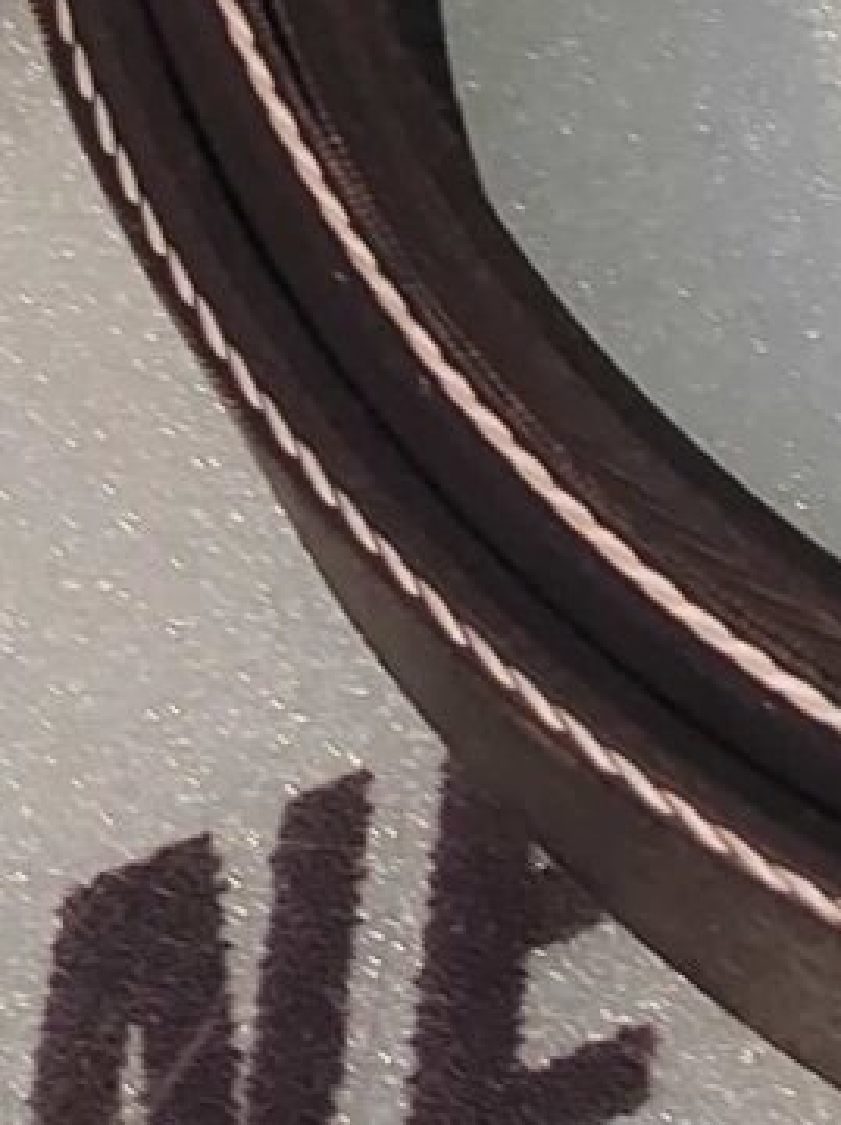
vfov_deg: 15.5
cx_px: 2470
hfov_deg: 9.6
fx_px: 3929
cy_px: -316
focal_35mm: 121
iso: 130
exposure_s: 1/50
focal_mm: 4.74
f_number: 1.79
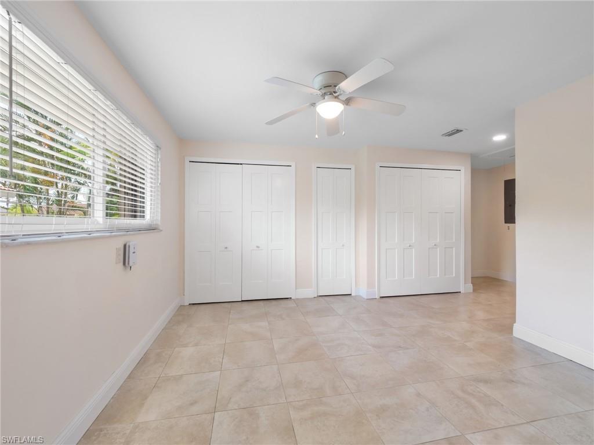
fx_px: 240
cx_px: 297
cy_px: 222
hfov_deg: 102.1
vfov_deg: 85.7
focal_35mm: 14
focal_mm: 7
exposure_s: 1/8
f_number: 7.1
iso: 200
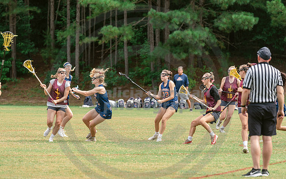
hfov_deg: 9.6
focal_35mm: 218
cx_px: 140
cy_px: 98
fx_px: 1700
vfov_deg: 6.0
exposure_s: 1/1000
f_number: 4
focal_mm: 200
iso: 250
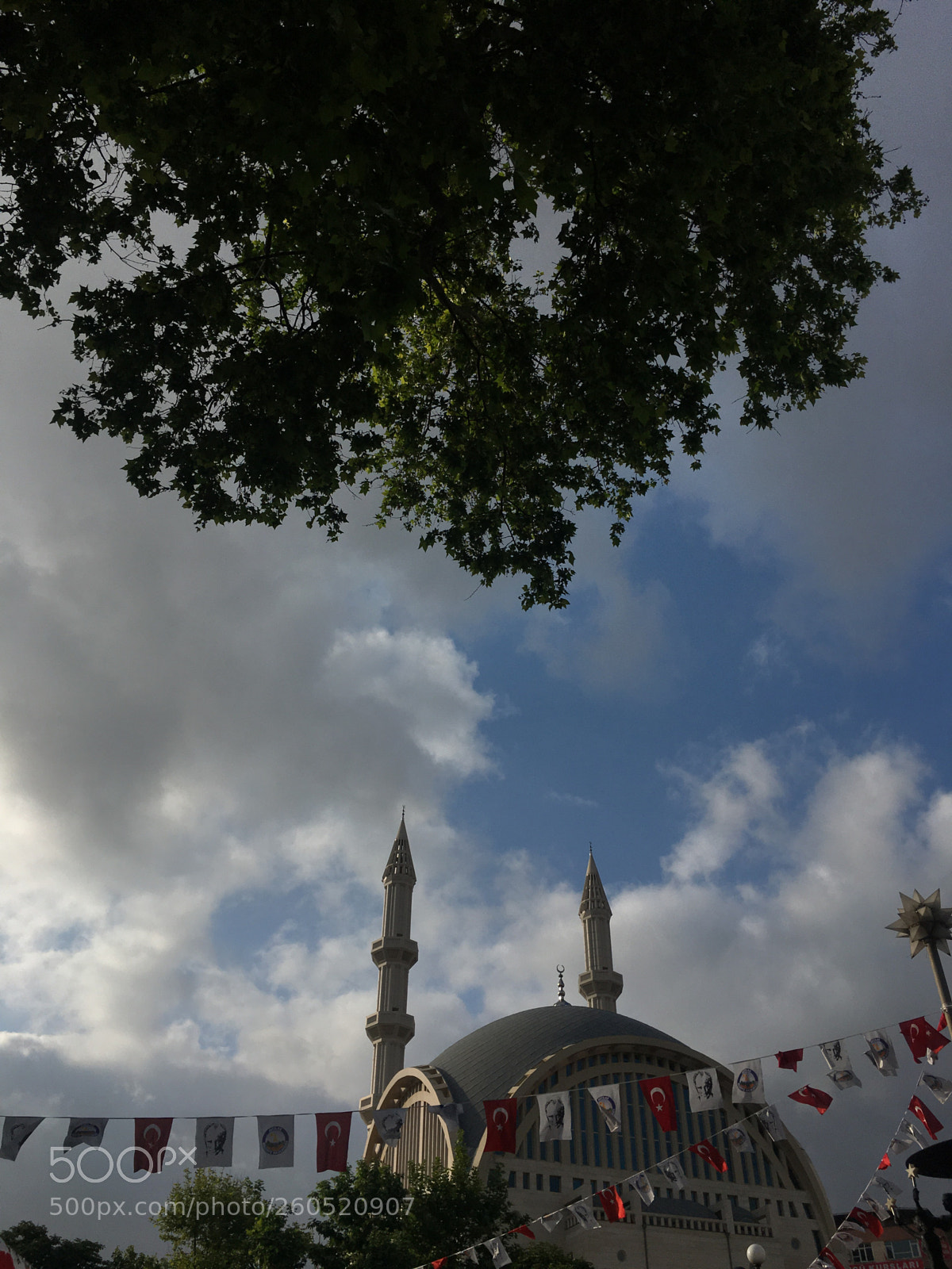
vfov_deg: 61.7
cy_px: 634
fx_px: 1063
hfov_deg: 48.2
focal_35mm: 29
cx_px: 476
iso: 25
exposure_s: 1/4274
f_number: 2.2
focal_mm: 4.15
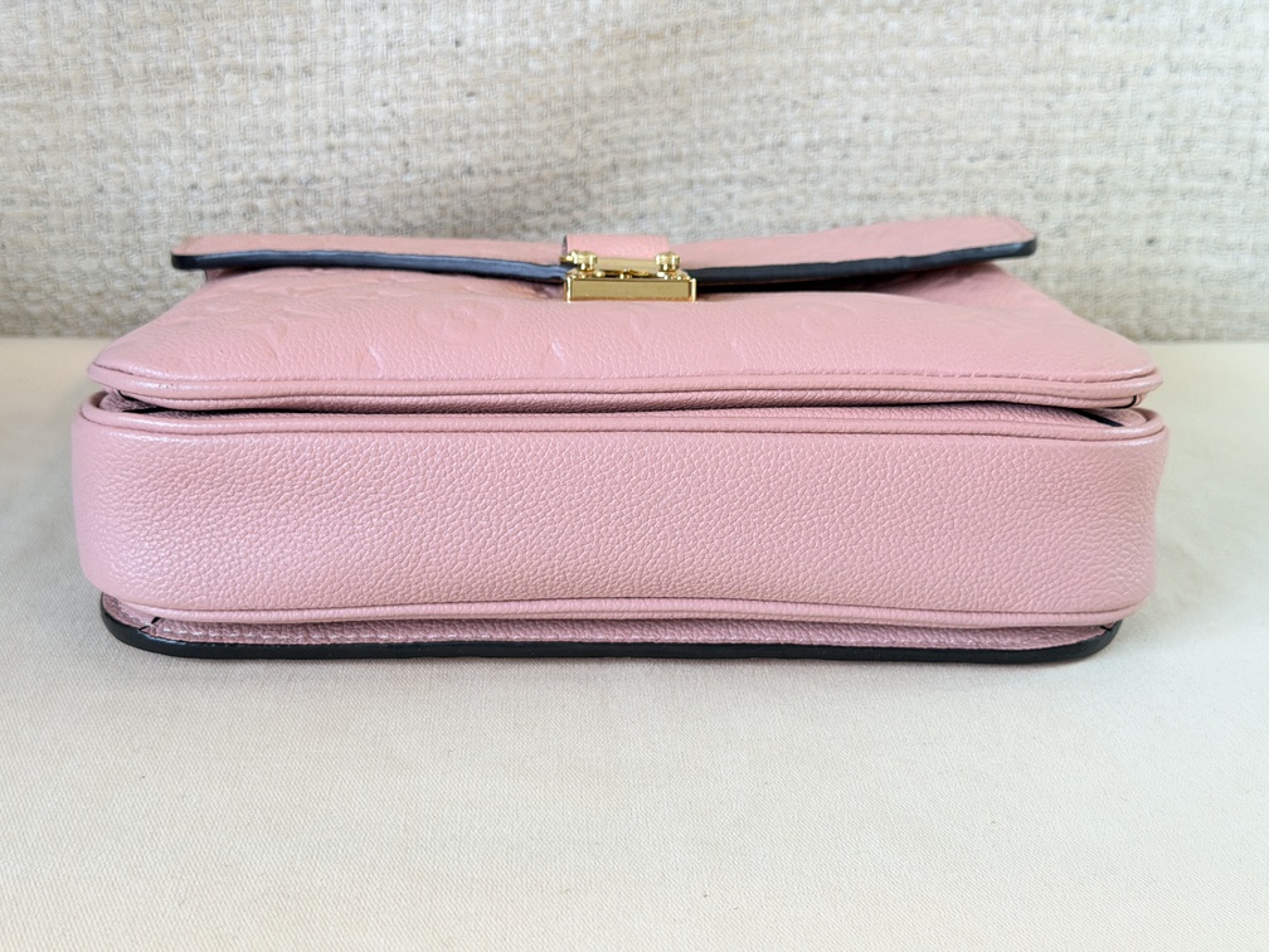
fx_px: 1760
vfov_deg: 30.3
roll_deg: -1.2
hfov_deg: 39.7
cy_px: 476
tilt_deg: -19.3
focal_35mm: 48
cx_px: 634
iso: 100
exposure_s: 1/100
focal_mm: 6.76
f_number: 1.78
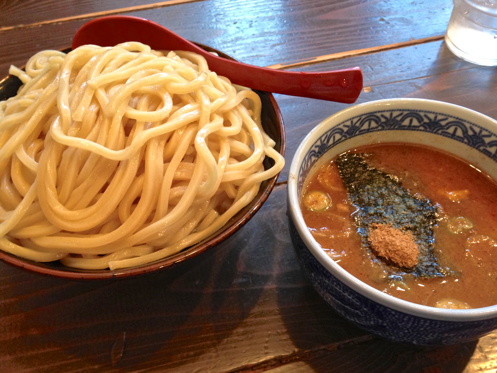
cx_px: 229
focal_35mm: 37
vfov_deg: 38.7
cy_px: 196
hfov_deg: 50.1
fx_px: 531
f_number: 2.4
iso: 200
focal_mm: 4.13
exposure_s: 1/20
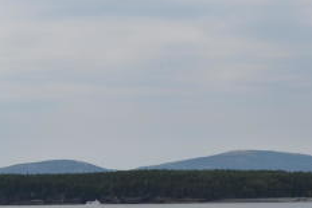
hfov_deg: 16.8
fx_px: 1049
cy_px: 188
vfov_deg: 11.3
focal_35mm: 121
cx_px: 257
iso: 100
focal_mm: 26
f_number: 9
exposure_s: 1/320
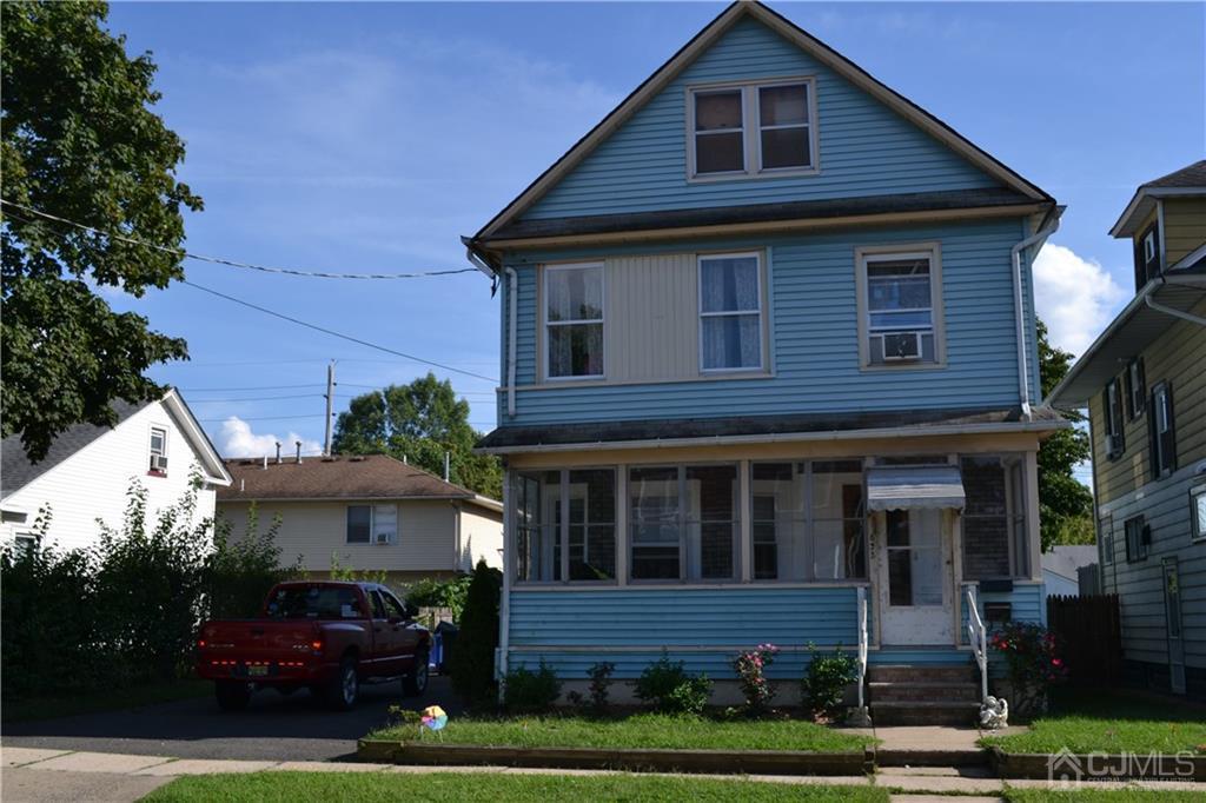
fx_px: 1306
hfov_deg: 49.6
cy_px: 402
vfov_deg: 34.2
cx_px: 603
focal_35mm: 39
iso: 100
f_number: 7.1
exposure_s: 1/200
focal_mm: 26
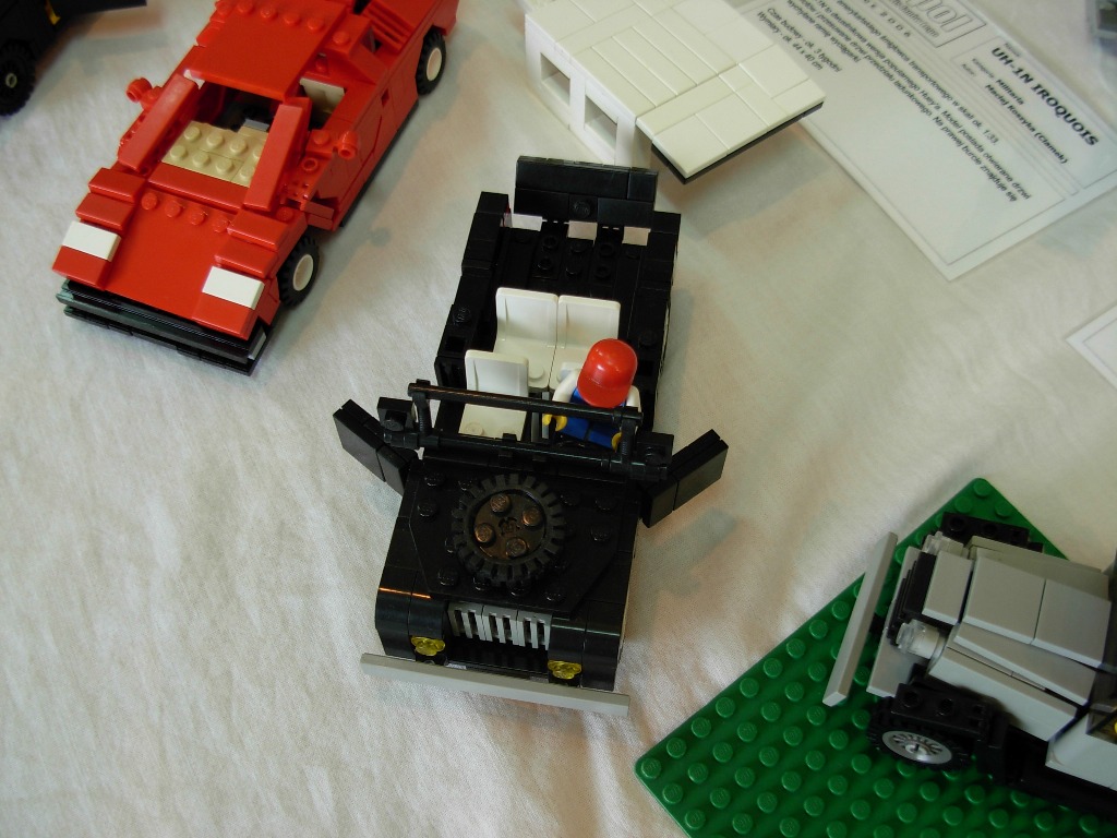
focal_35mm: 38
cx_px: 558
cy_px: 419
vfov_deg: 37.7
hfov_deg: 49.0
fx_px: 1226
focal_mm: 6.3
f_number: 2.9
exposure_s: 1/12.3
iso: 79
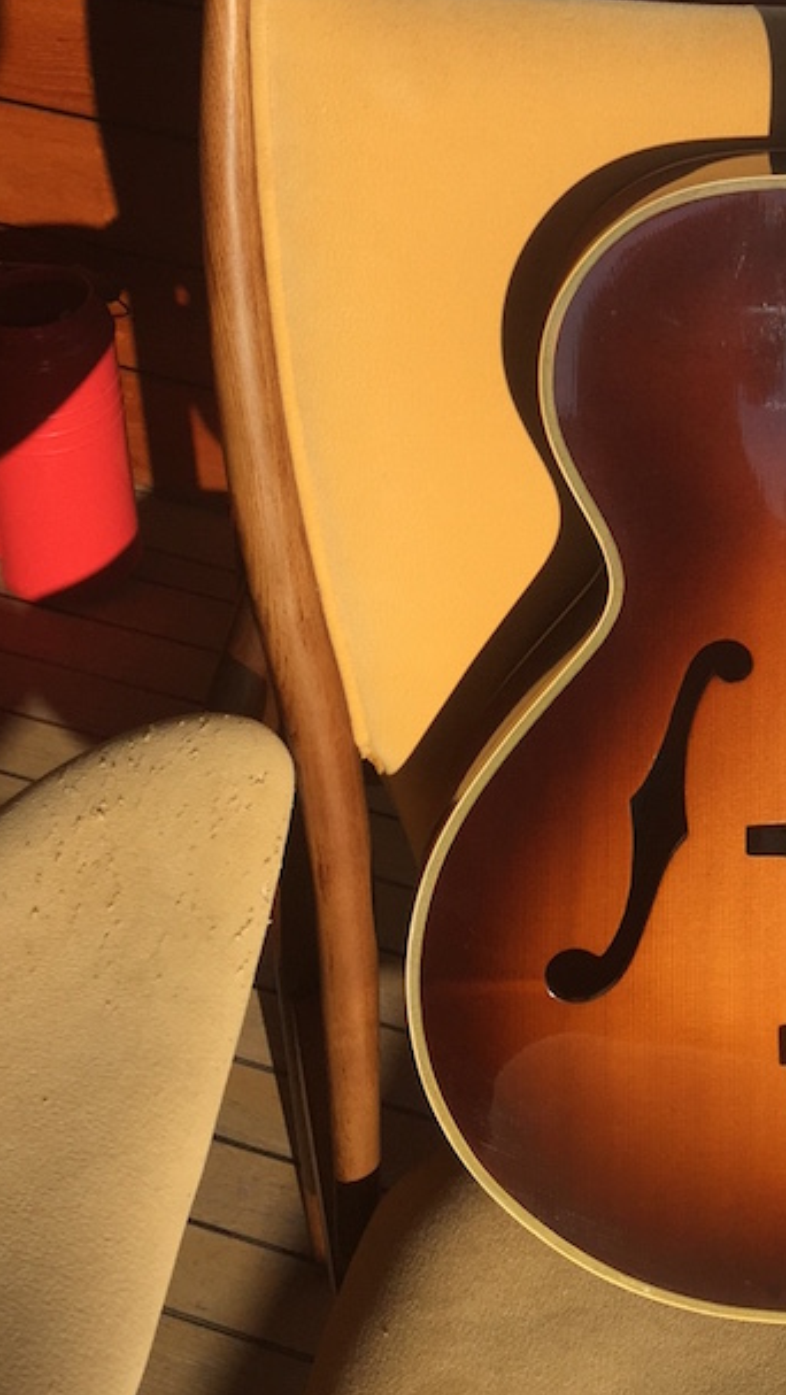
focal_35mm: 59
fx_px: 2183
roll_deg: -4.9
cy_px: 138
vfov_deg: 33.5
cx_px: 965
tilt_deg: -30.0
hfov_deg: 19.2
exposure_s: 1/2639
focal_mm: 4.15
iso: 32
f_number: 2.2
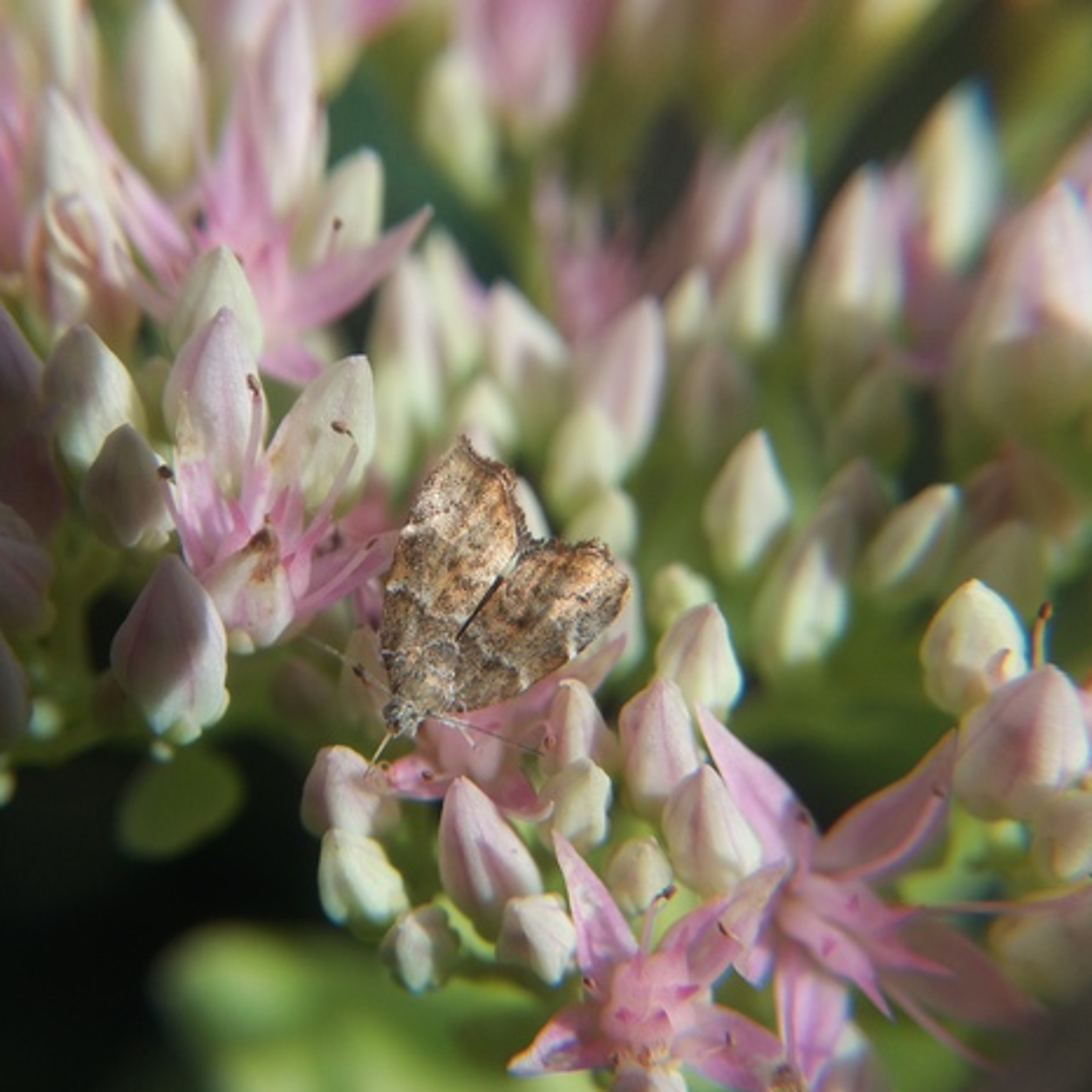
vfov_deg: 48.1
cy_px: 675
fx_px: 1213
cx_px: 548
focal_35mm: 34
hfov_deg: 48.5
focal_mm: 3.7
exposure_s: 1/1464
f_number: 1.9
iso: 64
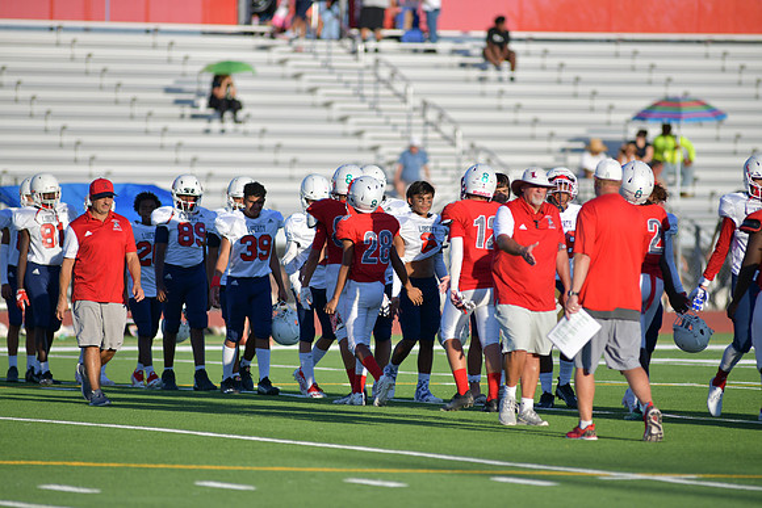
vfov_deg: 4.6
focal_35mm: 300
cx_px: 381
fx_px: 6351
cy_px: 254
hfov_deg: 6.9
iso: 125
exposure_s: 1/2000
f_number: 3.5
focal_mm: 300
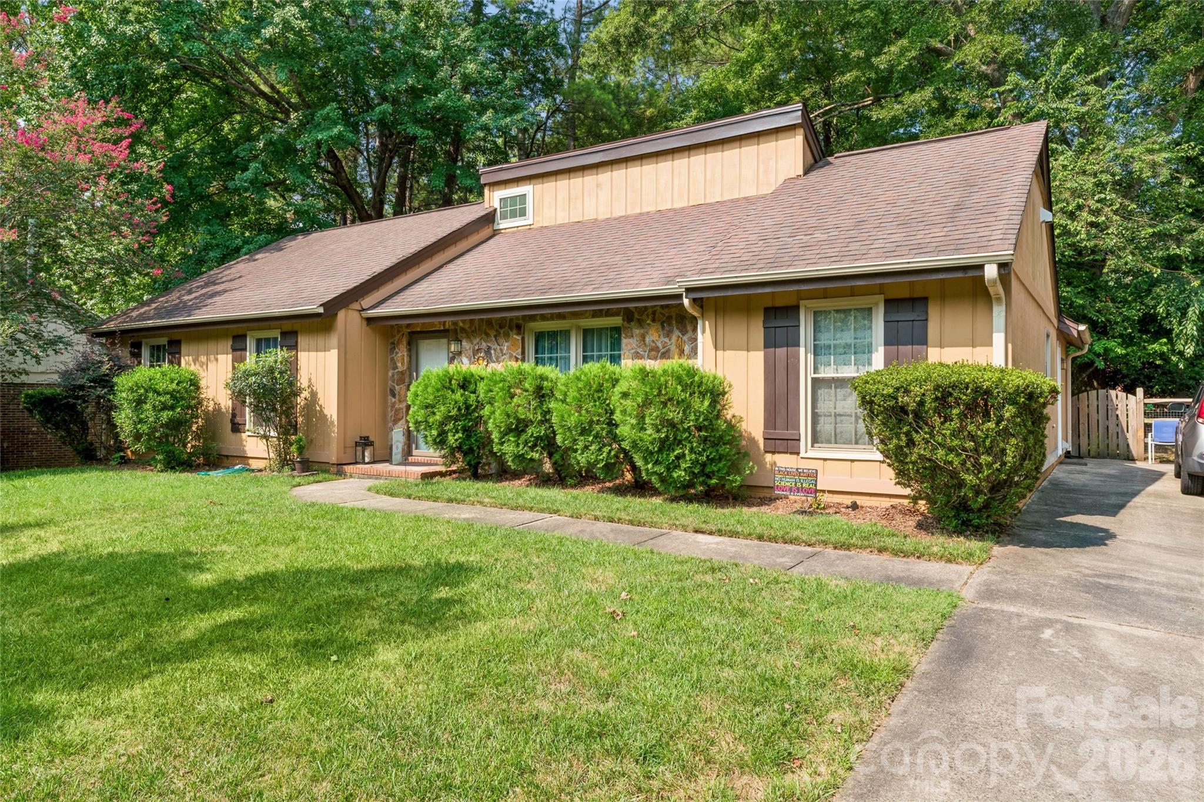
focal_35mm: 23
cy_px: 401
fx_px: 772
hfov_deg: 75.9
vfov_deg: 54.9
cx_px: 602
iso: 100
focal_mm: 23.1
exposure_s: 1/13
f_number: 22
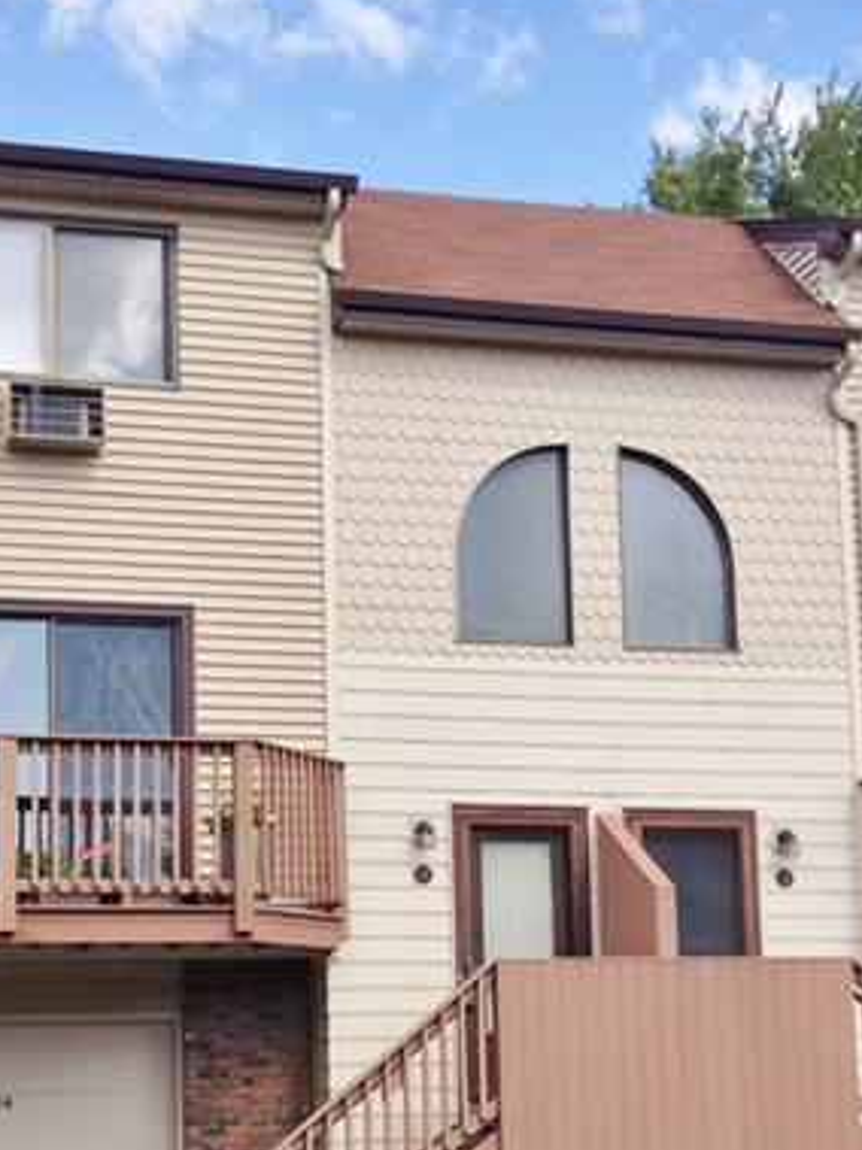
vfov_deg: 27.1
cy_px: 834
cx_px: 355
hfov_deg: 20.7
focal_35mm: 71
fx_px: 2359
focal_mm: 4.28
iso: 50
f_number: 2.4
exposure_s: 1/986
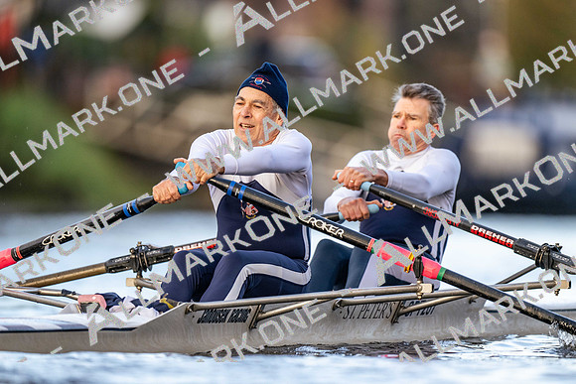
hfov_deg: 3.4
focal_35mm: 600
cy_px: 192
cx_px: 288
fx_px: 9602
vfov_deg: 2.3
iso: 1800
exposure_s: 1/2500
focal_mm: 600
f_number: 4
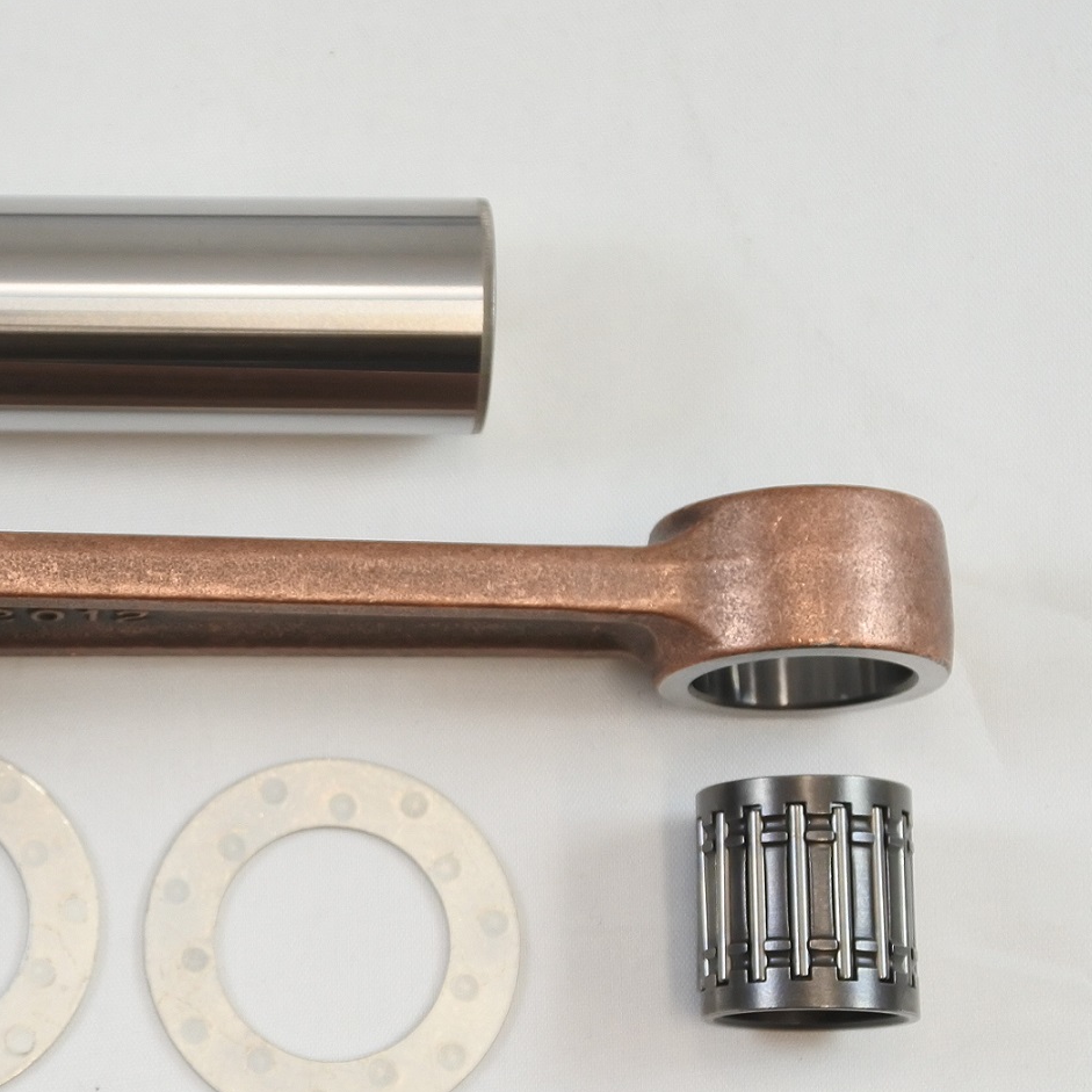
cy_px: 640
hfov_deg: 23.1
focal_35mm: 73
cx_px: 104
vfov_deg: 23.6
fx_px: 2605
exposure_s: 1/125
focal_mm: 17.6
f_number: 4.5
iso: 400
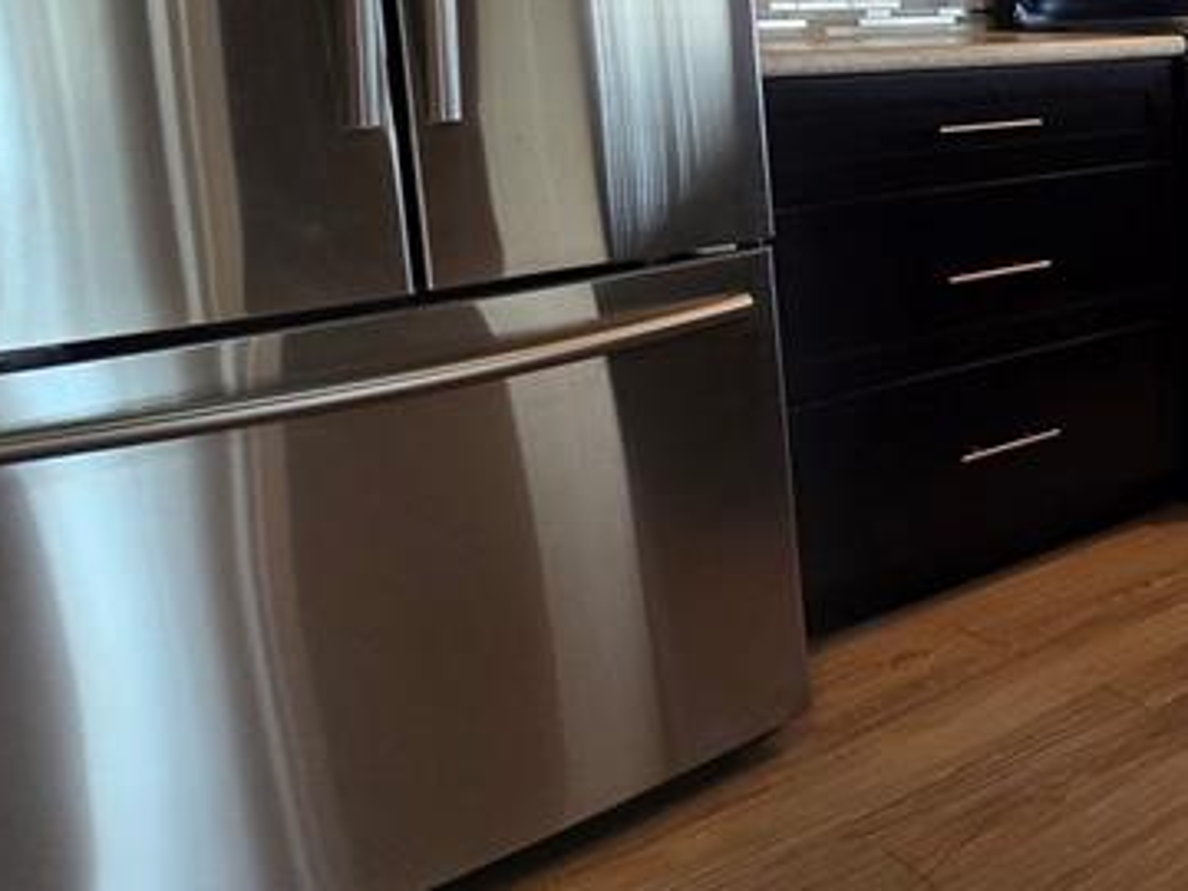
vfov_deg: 37.0
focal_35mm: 37
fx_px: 1270
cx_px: 1515
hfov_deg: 35.6
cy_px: 152
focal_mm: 2.2
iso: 160
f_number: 2.2
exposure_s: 1/60
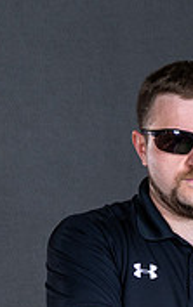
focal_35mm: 369
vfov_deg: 5.7
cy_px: 243
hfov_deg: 3.6
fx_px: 3098
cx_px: 249
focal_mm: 50
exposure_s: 1/200
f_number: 6.3
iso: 125
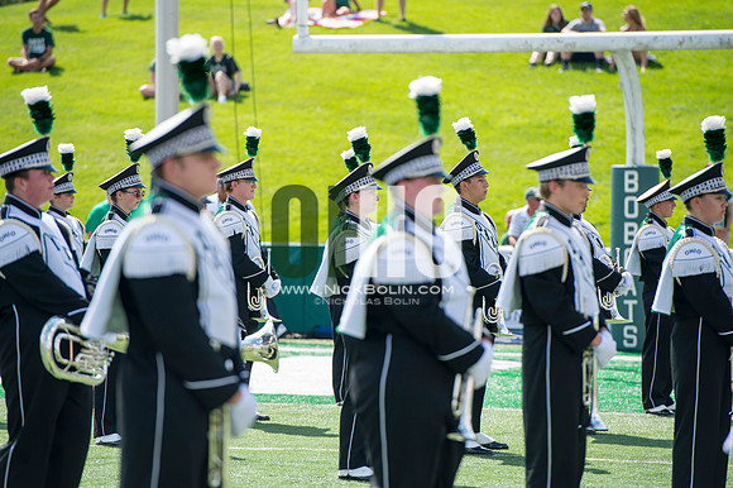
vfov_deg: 6.9
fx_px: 4070
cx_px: 366
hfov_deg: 10.3
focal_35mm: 200
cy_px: 244
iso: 200
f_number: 4.5
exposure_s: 1/1000
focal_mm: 200
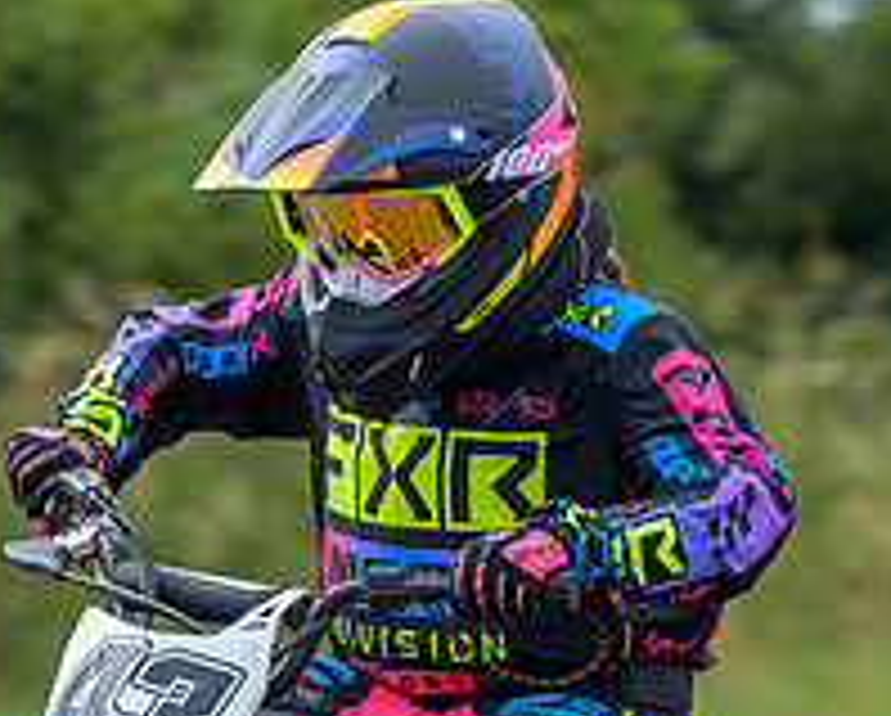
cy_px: 787
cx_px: 103
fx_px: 16770
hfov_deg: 3.0
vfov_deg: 2.4
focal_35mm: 635
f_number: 4
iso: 72
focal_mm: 130
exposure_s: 1/320
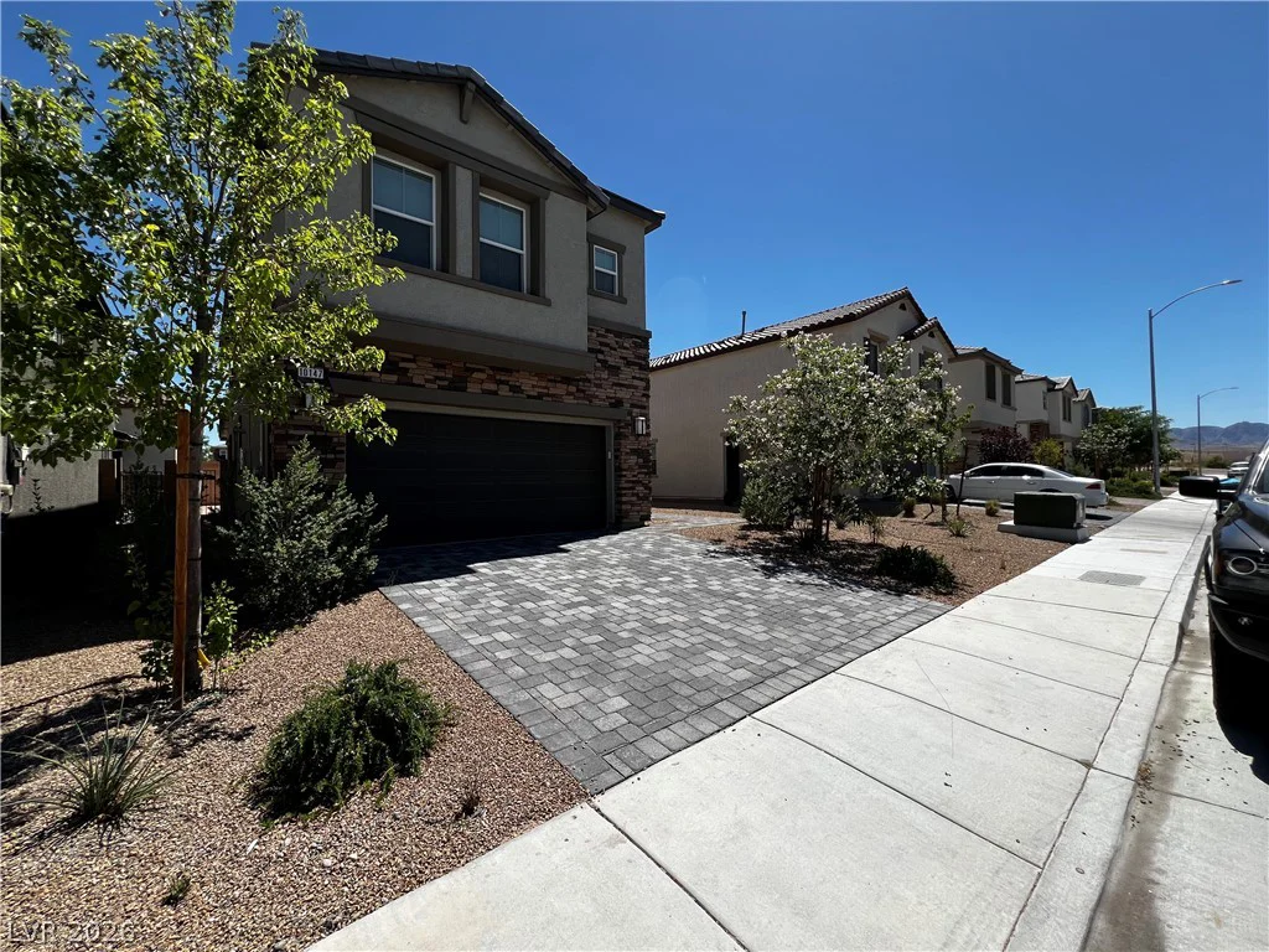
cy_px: 476
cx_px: 634
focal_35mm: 13
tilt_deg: +0.7
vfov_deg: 89.9
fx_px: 477
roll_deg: +0.6
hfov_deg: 106.2
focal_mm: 1.57
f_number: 1.8
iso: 32
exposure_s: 1/1946
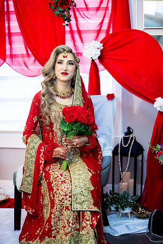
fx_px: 340
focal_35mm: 50
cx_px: 82
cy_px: 122
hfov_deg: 27.0
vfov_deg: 39.6
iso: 1000
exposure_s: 1/200
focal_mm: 50
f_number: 2
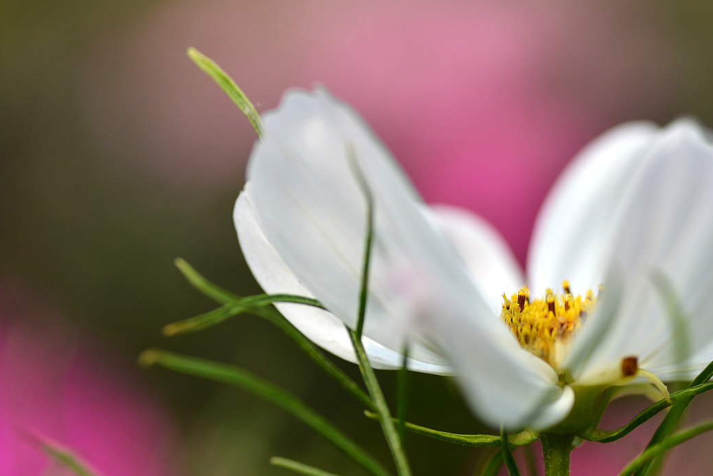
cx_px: 533
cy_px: 303
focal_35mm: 139
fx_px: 2754
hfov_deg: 14.7
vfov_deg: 9.9
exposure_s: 1/3000
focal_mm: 90
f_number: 5.6
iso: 200
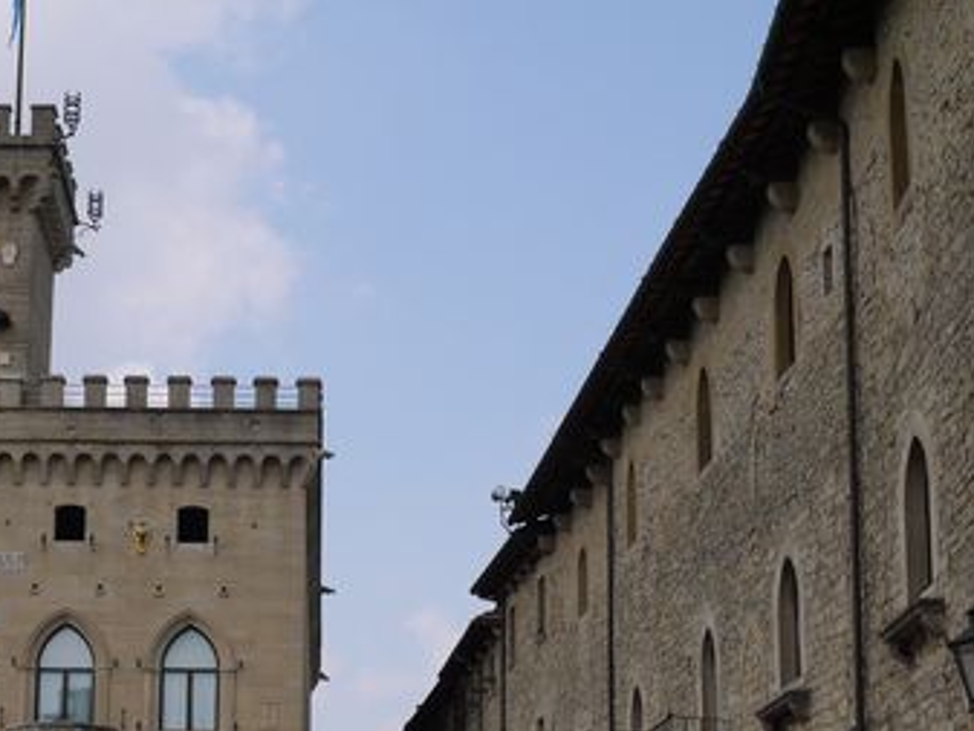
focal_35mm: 76
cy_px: 644
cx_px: 237
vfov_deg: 19.1
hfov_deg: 25.3
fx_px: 2139
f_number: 10
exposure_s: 1/400
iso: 160
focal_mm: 20
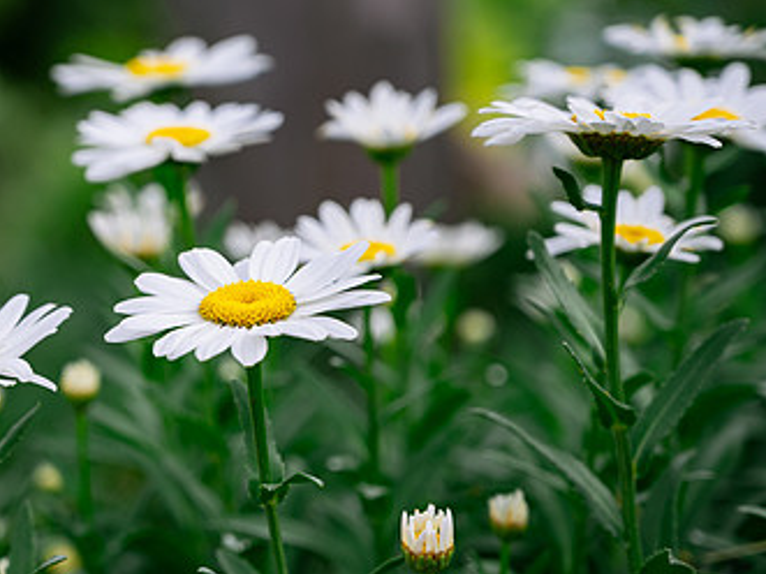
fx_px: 2610
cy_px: 299
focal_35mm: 118
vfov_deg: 12.5
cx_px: 224
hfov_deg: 16.6
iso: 100
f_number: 4
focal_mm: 70
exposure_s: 1/500
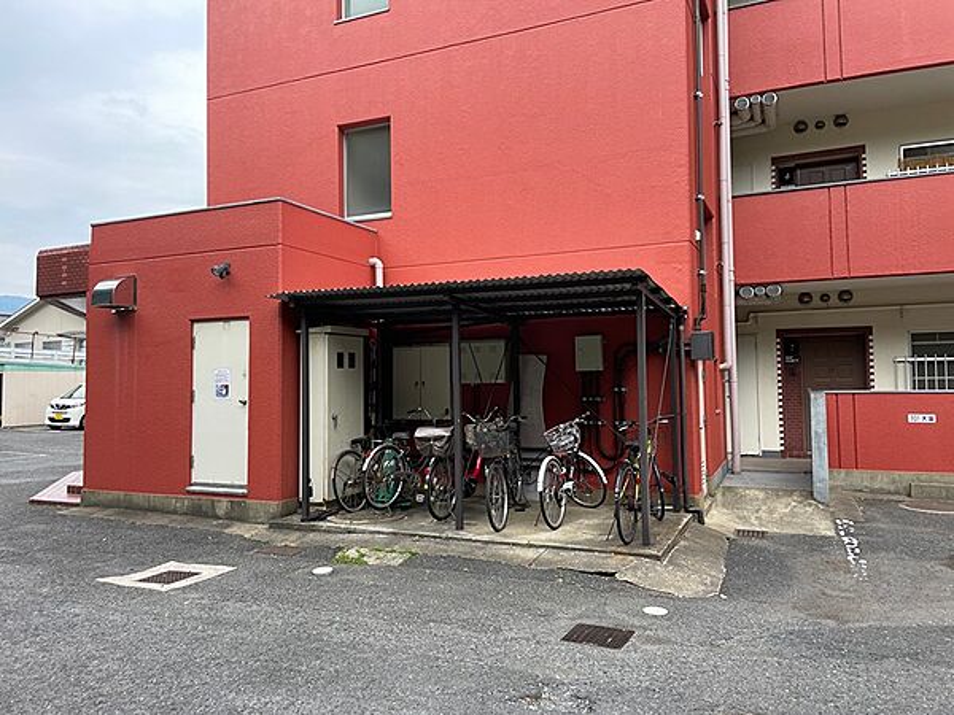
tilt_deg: +3.0
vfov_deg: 53.1
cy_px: 358
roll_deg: +2.0
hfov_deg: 67.3
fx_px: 717
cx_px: 477
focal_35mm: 26
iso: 32
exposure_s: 1/498
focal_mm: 4.2
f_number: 1.6
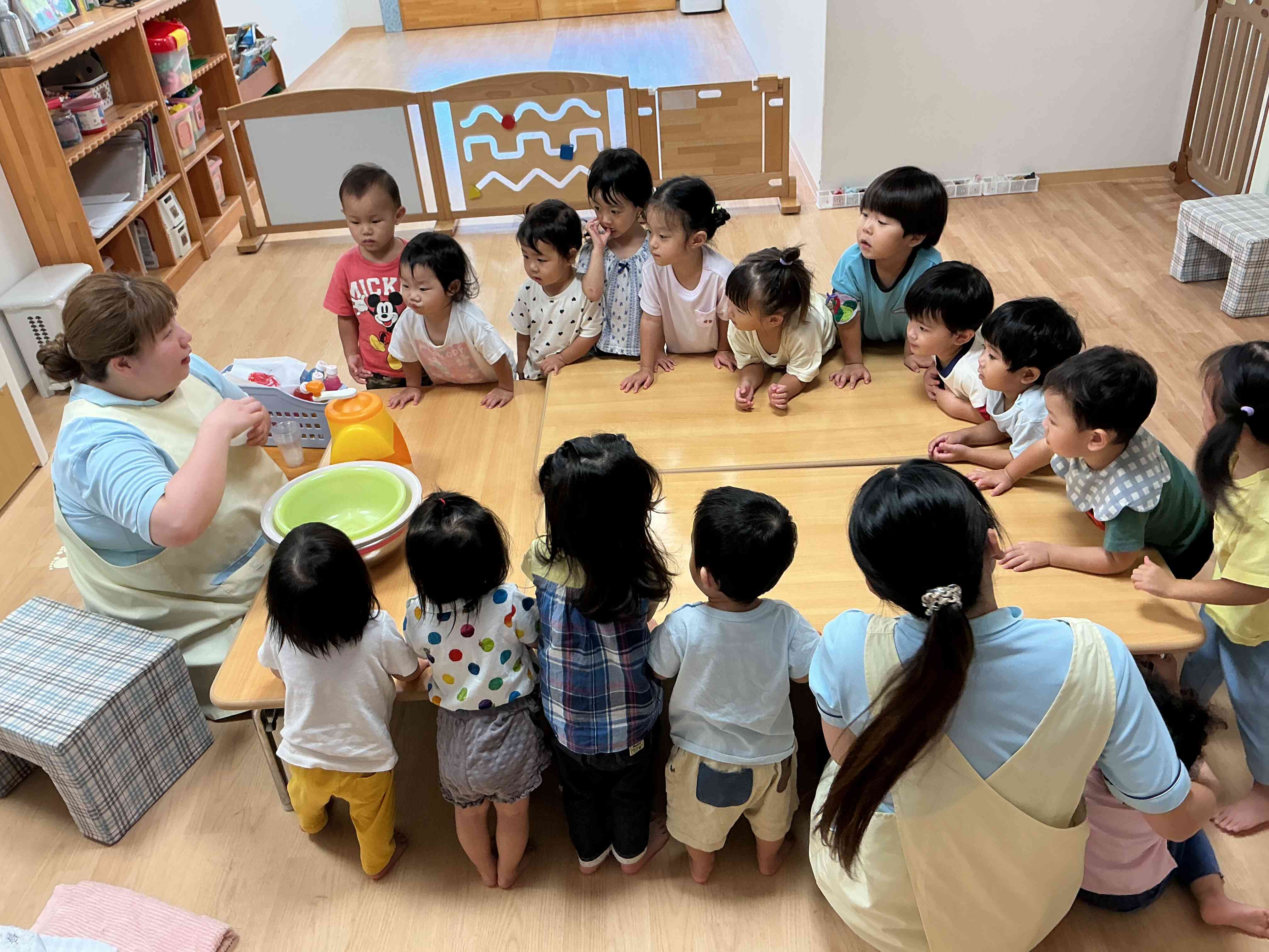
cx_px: 634
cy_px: 476
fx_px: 1063
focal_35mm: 29
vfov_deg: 48.2
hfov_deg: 61.7
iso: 50
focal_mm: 3
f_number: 1.8
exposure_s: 1/100
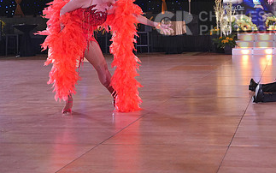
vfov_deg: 23.1
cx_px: 240
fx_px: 414
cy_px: 24
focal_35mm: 55
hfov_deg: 35.1
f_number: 4
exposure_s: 1/400
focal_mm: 30
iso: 2000
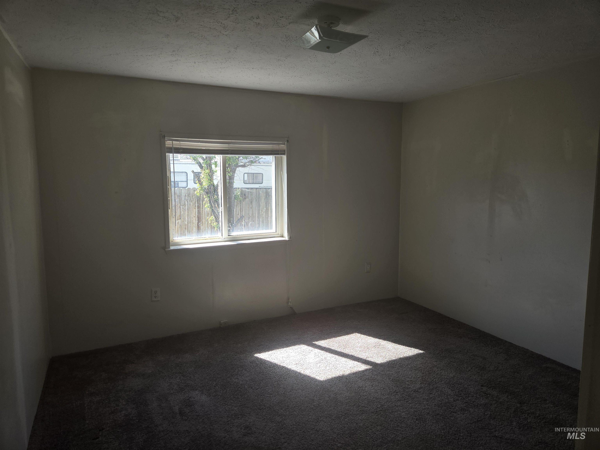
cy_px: 225
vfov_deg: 58.9
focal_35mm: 23
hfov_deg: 73.9
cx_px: 300
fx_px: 399
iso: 25
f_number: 1.8
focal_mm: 5.4
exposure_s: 1/173
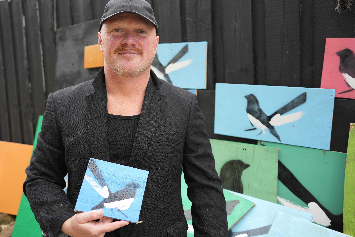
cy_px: 117
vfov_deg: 41.1
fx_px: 316
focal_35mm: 32
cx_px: 178
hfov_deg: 58.7
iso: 100
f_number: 3.2
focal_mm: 31
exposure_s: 1/100
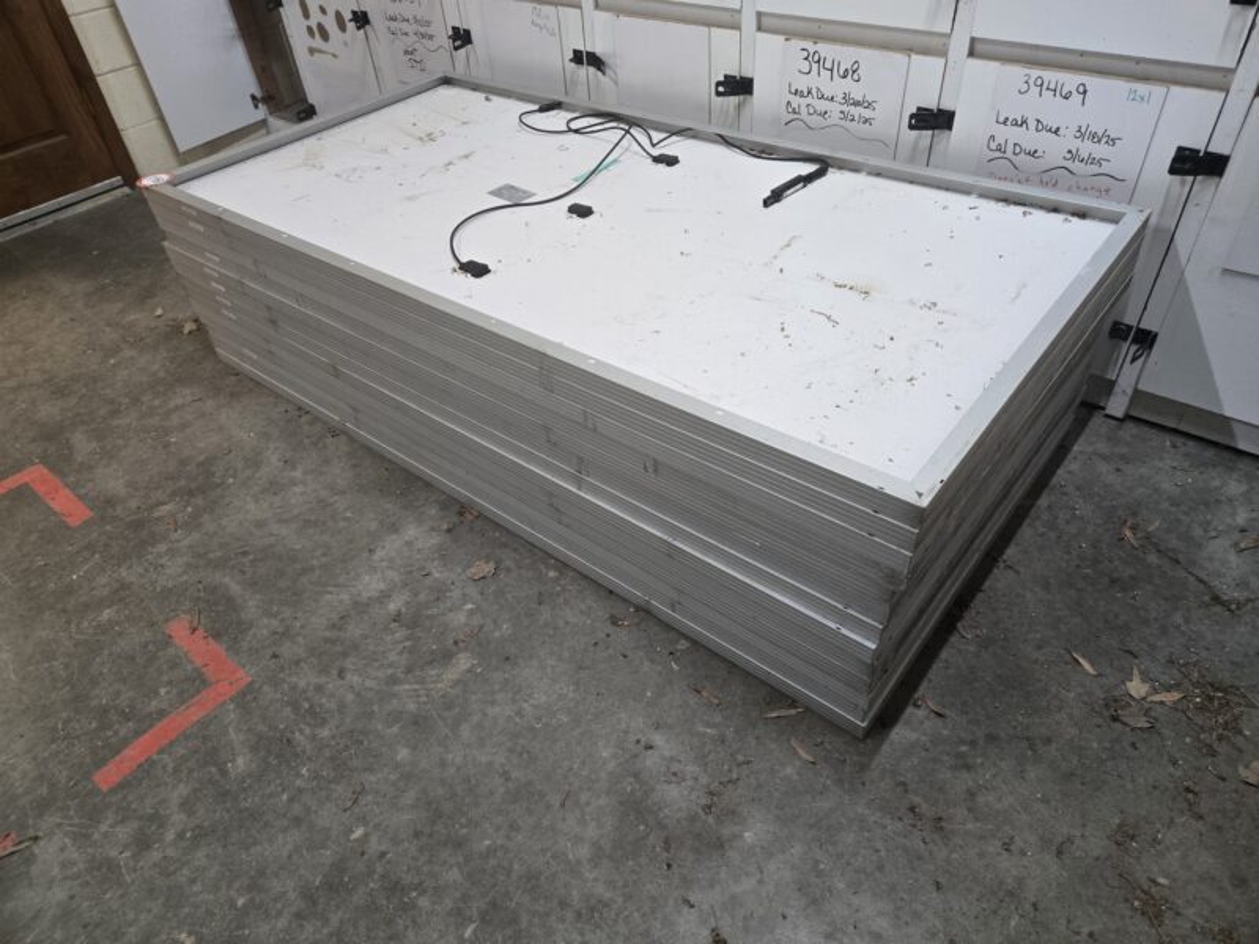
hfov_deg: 73.9
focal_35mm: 23
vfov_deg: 58.9
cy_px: 472
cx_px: 630
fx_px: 837
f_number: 1.8
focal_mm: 5.4
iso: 320
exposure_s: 1/120
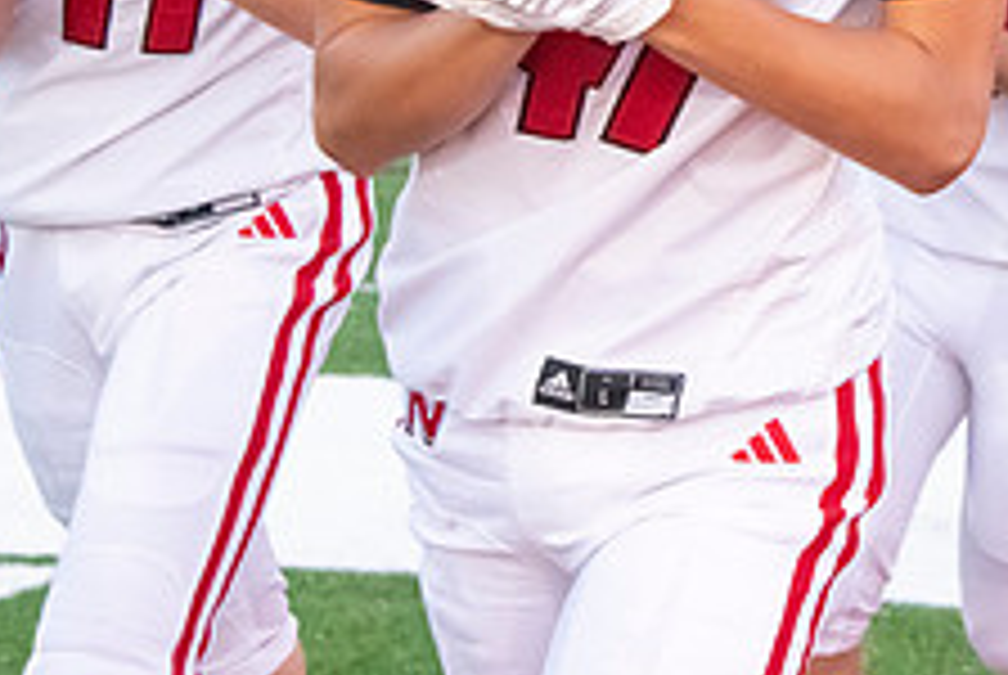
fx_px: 5944
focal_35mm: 212
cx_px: 1066
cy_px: -110
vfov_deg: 6.5
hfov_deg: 9.6
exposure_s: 1/800
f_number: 7.1
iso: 10000
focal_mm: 82
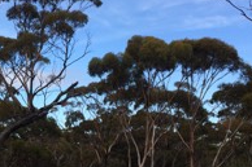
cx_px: -18
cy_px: 92
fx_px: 567
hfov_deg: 23.7
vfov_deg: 16.8
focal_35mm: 81
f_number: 2.2
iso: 32
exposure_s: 1/1172
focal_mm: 4.15
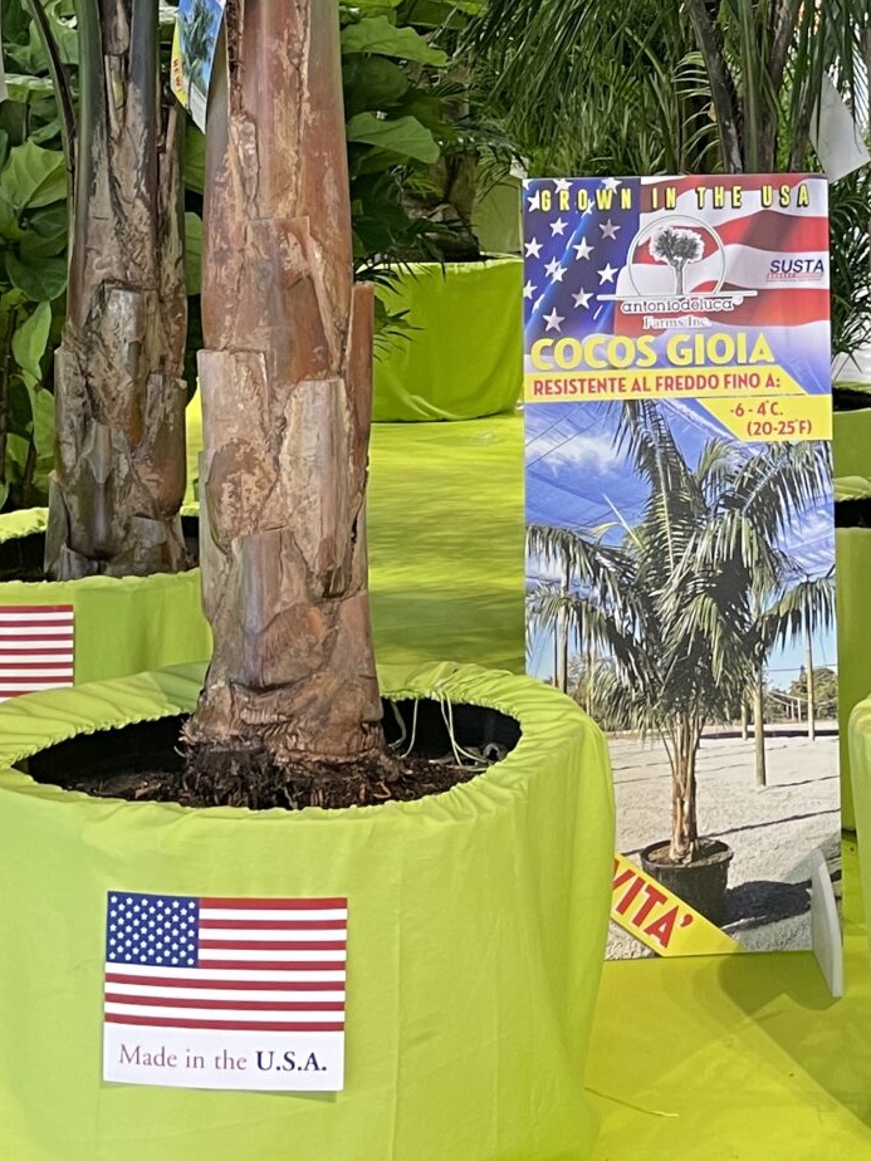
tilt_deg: +4.9
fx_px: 2416
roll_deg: +0.6
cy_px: -117
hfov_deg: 20.2
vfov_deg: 25.1
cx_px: 719
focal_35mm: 72
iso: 100
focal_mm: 4.2
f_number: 1.6
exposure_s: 1/50
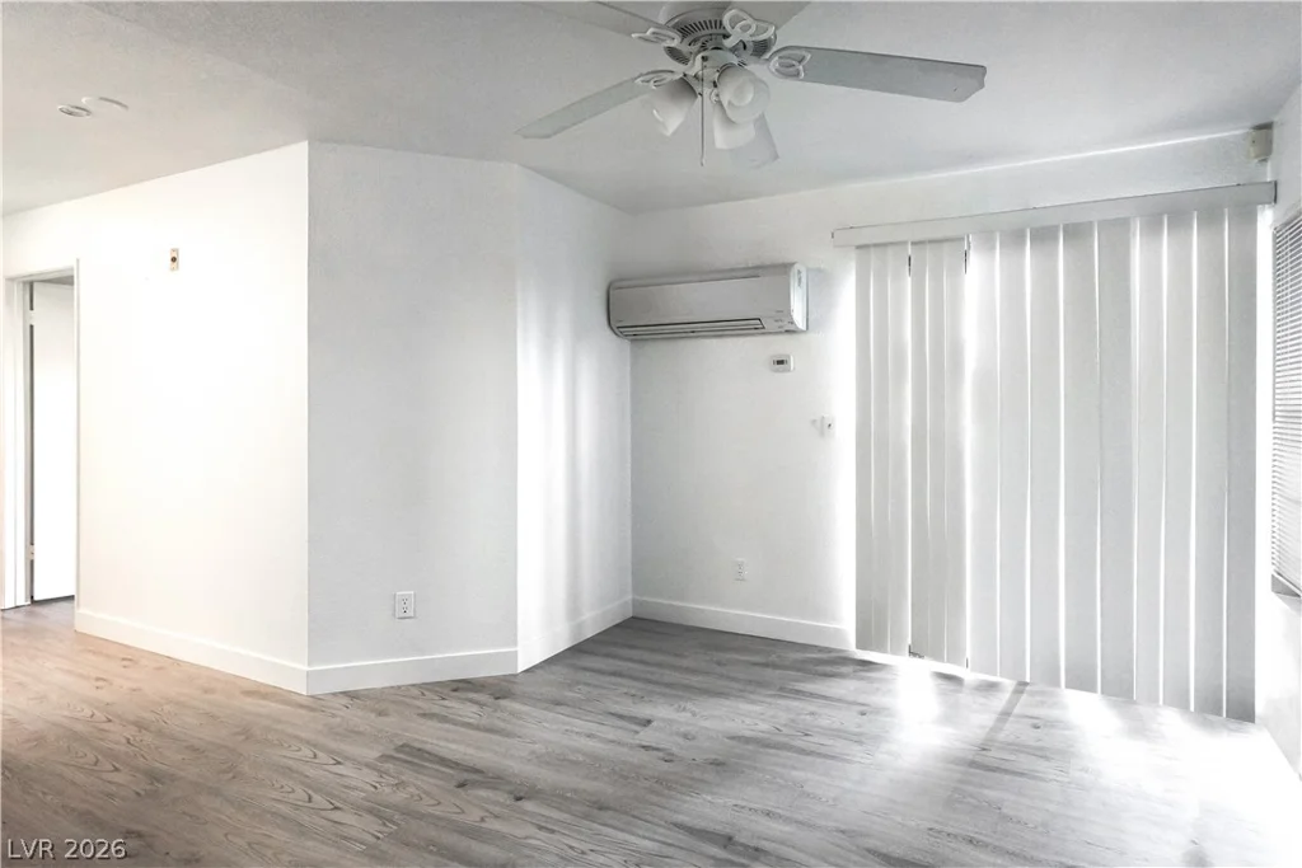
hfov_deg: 90.0
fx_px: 651
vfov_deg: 67.4
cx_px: 651
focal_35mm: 18
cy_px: 434
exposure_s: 1/160
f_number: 3.2
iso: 1600
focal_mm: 12
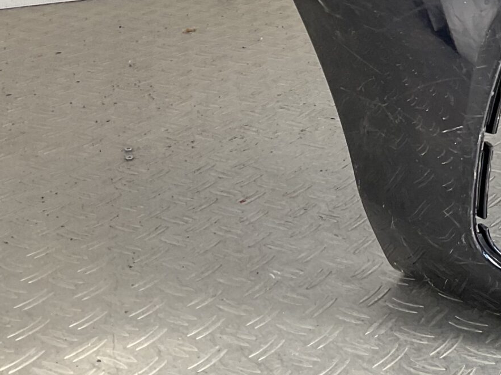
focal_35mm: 84
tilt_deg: -17.9
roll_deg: -3.7
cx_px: 721
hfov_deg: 20.4
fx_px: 1216
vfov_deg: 17.1
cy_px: -20
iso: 16
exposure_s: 1/280
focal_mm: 3
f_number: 1.8
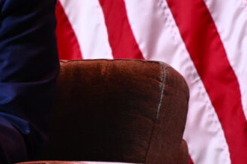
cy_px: -22
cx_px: -119
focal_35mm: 1117
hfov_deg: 1.8
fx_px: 7663
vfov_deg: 1.2
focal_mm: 360
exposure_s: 1/640
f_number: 5.6
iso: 4000
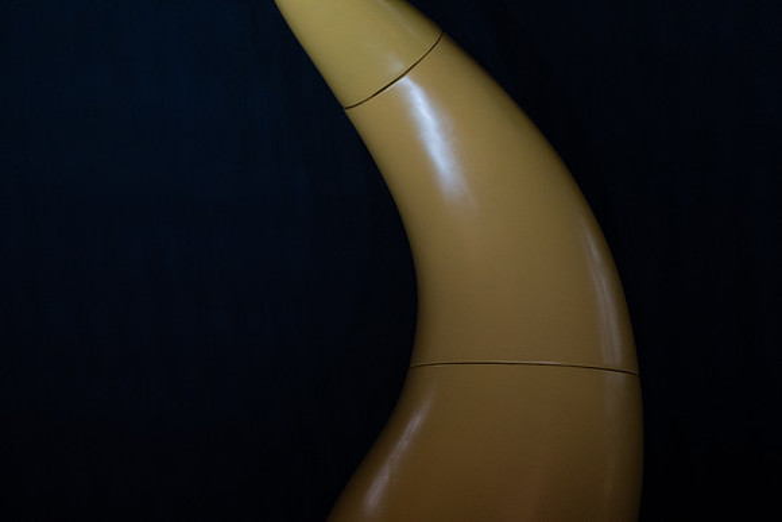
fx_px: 4345
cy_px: 261
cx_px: 391
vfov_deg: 6.9
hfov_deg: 10.3
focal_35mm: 200
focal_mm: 200
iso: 3200
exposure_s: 1/60
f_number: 5
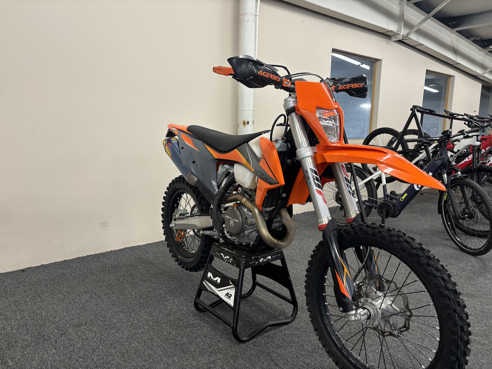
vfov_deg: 53.1
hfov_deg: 67.3
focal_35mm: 26
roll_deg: -1.4
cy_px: 184
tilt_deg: -8.5
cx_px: 246
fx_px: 370
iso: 100
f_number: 1.6
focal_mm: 5.96
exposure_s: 1/60
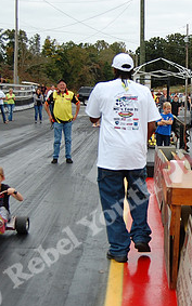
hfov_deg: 17.8
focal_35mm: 72
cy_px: 175
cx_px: 178
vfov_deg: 28.5
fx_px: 603
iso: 220
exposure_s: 1/1000
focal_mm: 23
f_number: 4
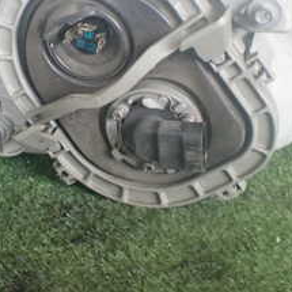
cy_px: 34
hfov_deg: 23.3
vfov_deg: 22.8
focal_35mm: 74
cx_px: 98
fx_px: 706
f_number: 2.3
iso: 500
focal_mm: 5.4
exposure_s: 1/125
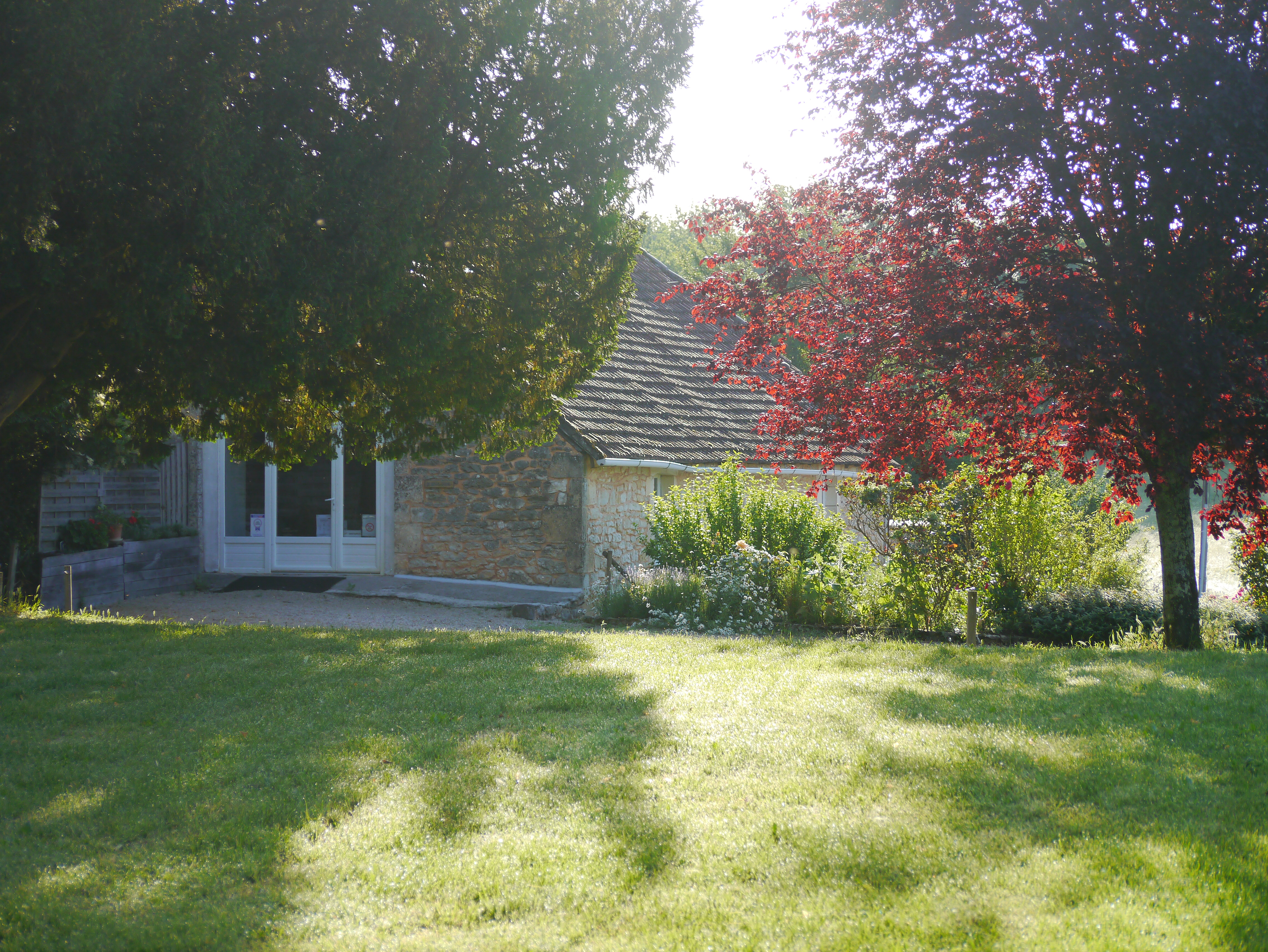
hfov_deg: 21.8
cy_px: 476
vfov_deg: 16.4
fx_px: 3298
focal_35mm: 90
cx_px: 634
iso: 160
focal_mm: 45
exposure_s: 1/250
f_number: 5
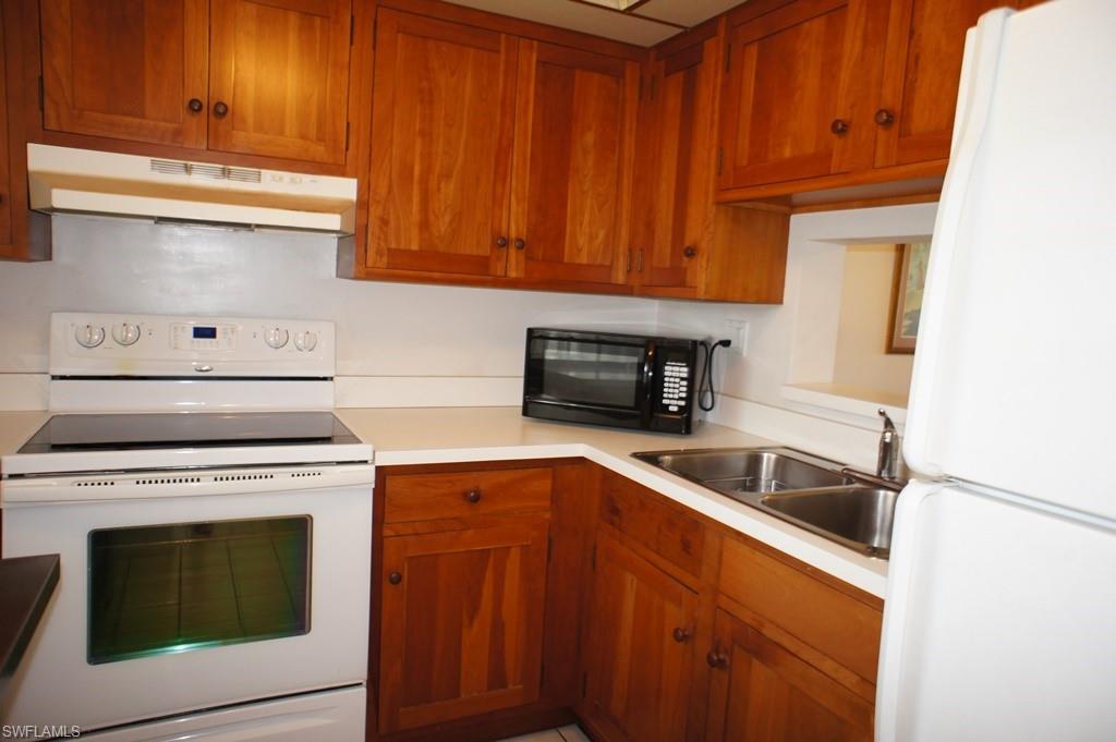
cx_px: 558
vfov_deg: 53.1
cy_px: 371
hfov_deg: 73.8
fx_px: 743
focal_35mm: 24
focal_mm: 16
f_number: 2.8
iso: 250
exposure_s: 1/60
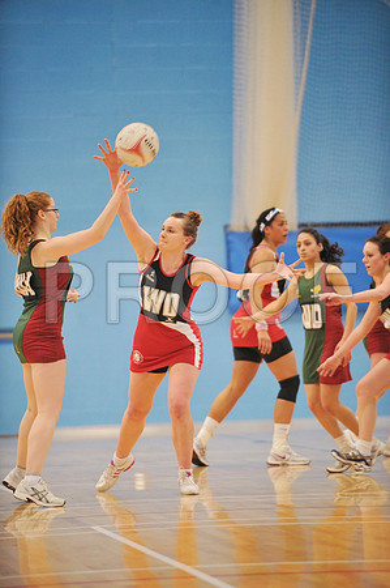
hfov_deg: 6.9
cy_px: 294
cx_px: 195
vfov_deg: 10.3
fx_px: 3257
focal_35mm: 200
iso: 5000
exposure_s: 1/400
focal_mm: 200
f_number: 2.8
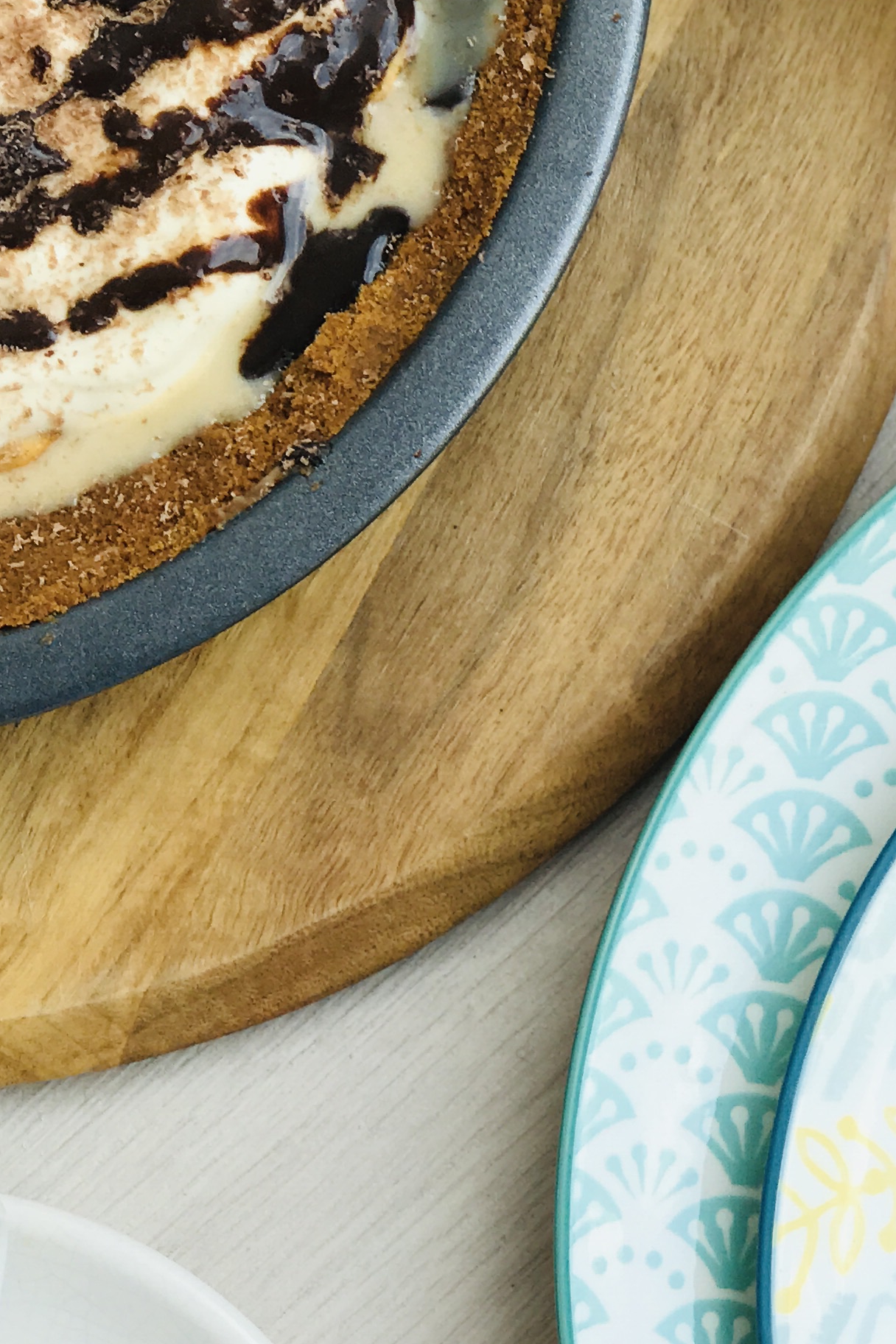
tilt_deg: -78.1
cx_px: 808
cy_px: 614
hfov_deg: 10.4
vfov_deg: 15.6
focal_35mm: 131
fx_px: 4892
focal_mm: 6.6
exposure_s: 1/317
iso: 20
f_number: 2.8
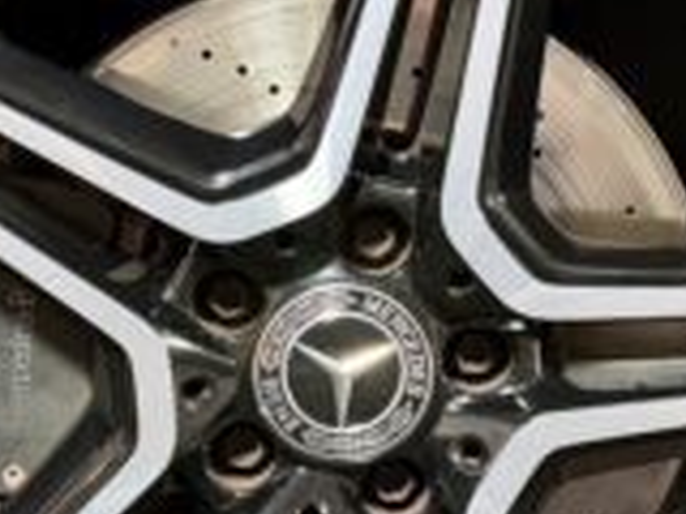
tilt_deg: -11.8
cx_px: 330
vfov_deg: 15.9
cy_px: 306
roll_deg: -1.8
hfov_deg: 21.1
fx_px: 1843
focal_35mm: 93
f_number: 1.78
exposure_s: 1/50
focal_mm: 6.76
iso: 640
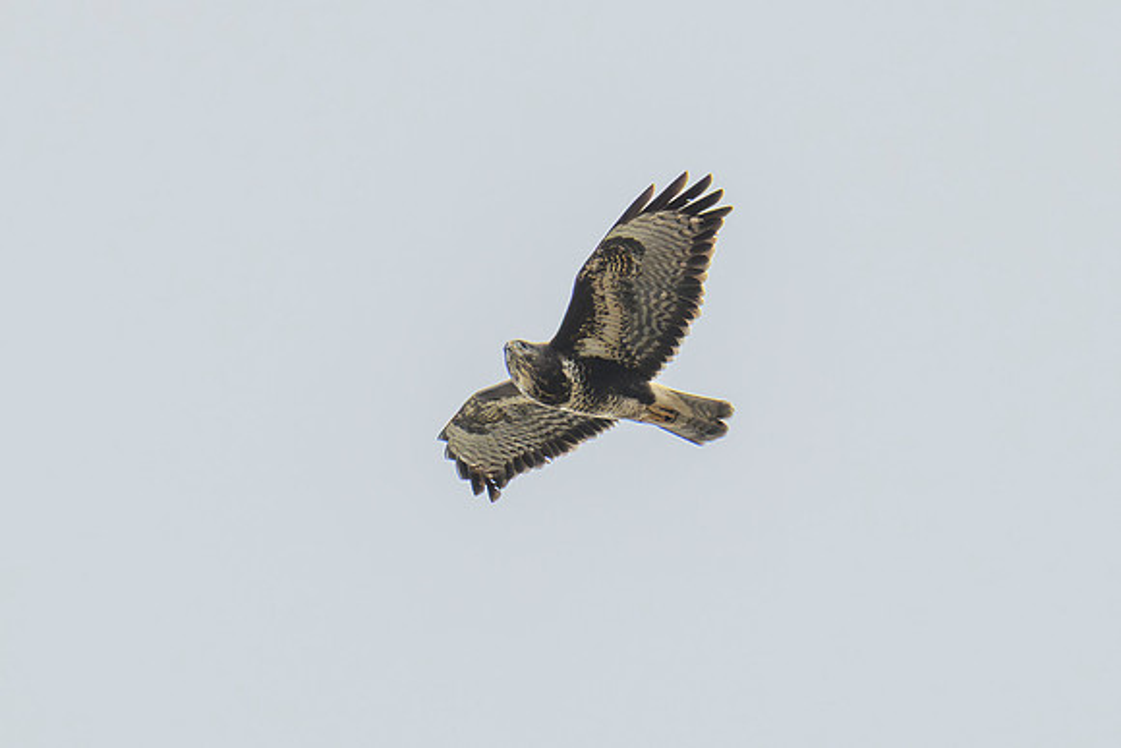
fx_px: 24170
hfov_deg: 2.7
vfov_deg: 1.8
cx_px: 797
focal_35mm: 776
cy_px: 409
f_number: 8
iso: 400
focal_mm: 370
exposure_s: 1/1600
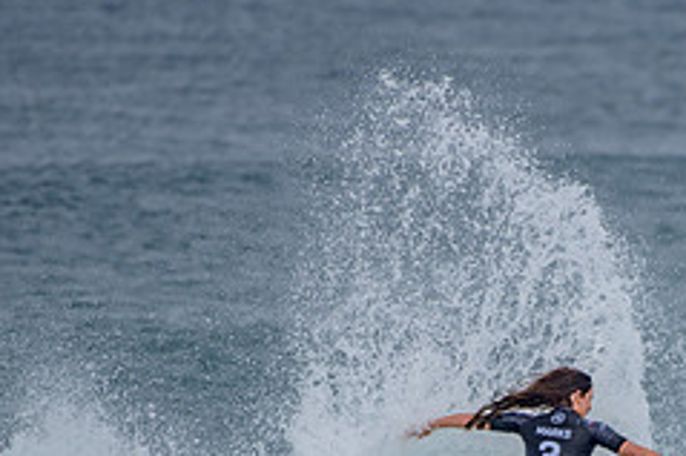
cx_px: 666
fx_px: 23117
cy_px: 515
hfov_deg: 1.7
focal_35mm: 1214
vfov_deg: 1.1
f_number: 5.6
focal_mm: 500
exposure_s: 1/2000
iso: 200
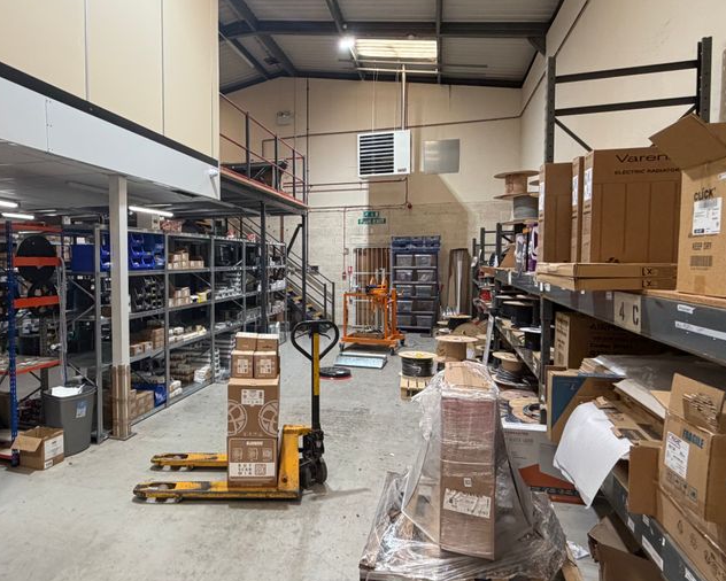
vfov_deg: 58.8
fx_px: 516
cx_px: 260
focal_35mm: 24
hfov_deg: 68.8
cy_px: 285
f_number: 2.2
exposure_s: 1/100
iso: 250
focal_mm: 2.22
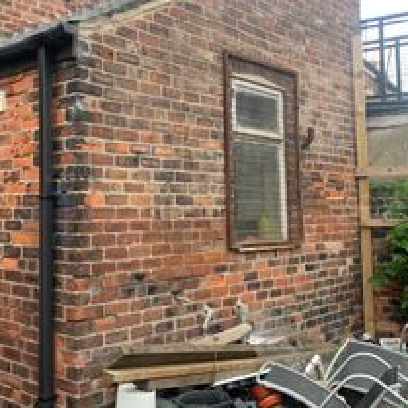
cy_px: 178
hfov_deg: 37.4
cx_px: 103
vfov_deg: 38.3
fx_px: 587
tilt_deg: +6.8
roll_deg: +2.8
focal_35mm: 44
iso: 40
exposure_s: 1/122
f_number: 1.8
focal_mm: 4.25
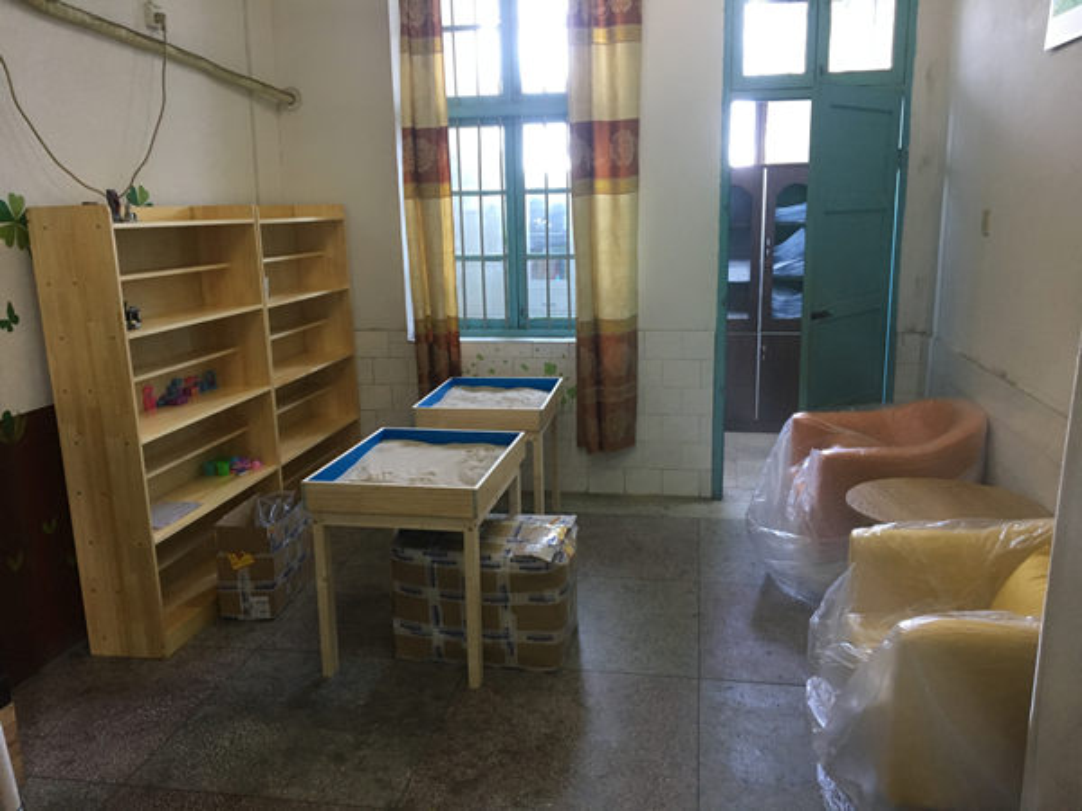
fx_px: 906
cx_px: 541
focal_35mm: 29
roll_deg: +1.0
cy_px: 406
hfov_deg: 61.7
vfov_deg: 48.2
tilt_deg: -11.8
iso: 160
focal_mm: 4.15
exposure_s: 1/33
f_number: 2.2
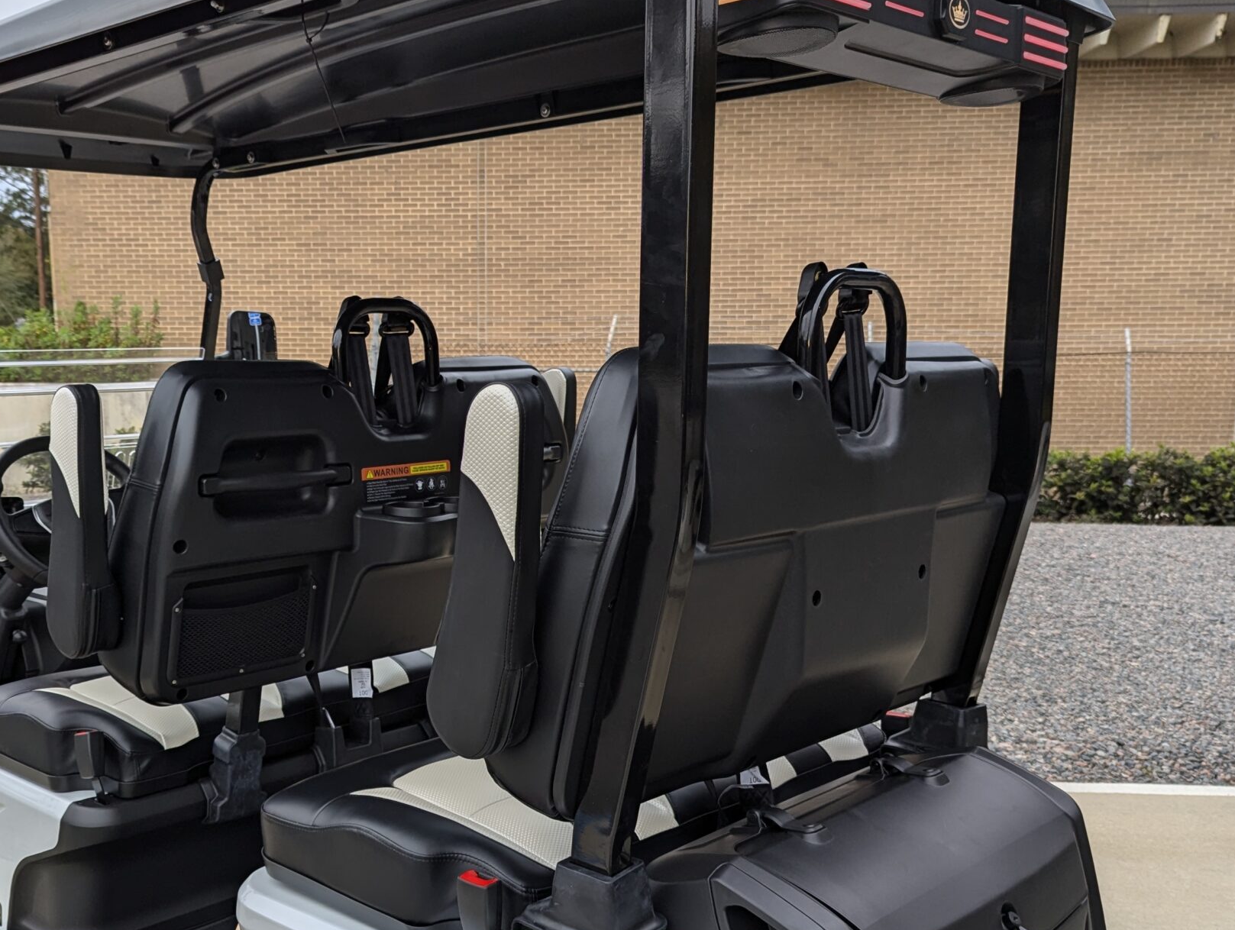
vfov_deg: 37.5
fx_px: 1358
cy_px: 610
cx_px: 452
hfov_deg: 48.4
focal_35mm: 38
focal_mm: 6.81
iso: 35
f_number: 1.85
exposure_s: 1/162
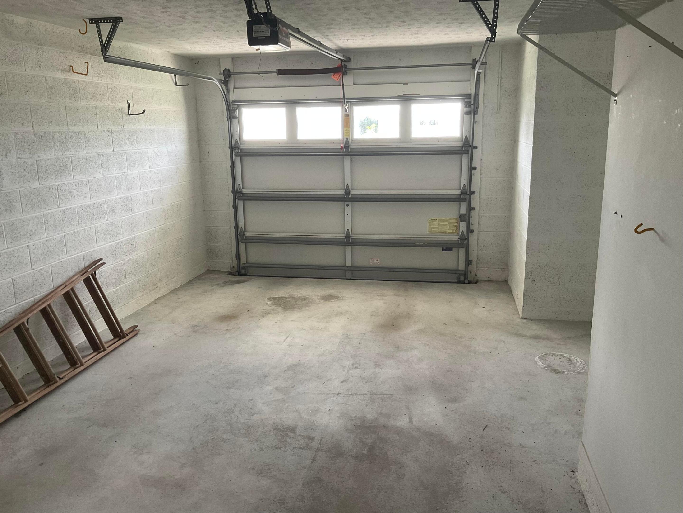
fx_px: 572
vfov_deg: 48.2
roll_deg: +0.7
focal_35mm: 29
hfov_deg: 61.7
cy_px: 256
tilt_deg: -13.2
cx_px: 342
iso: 64
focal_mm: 3
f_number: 1.8
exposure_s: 1/116
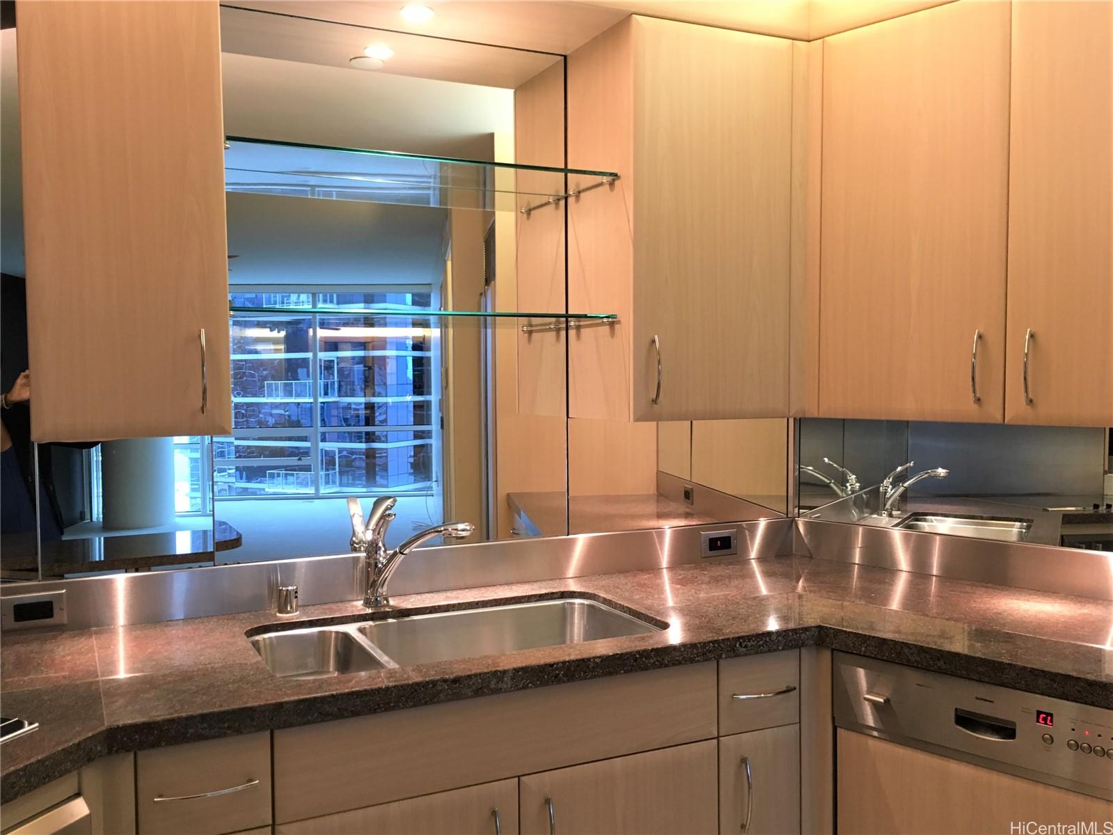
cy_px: 418
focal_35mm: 29
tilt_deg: -4.1
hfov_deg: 61.7
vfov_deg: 48.2
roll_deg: -0.8
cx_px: 556
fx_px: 932
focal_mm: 4.15
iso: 100
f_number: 2.2
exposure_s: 1/30
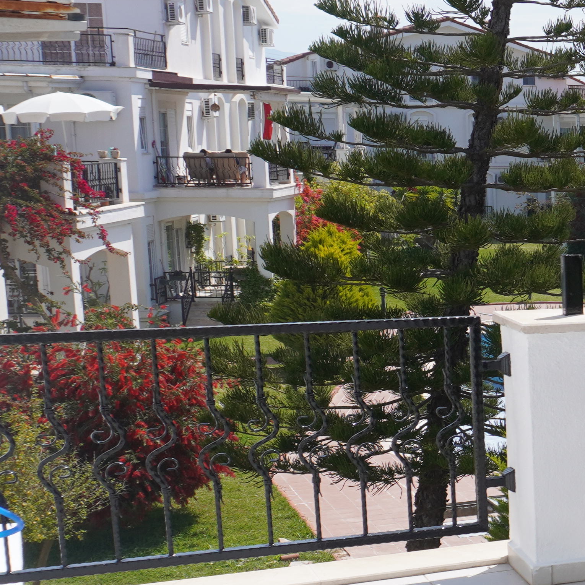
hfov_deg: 18.2
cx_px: 976
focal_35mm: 80
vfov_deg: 21.5
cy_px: 426
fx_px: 1530
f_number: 8
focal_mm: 16
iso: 100
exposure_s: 1/320
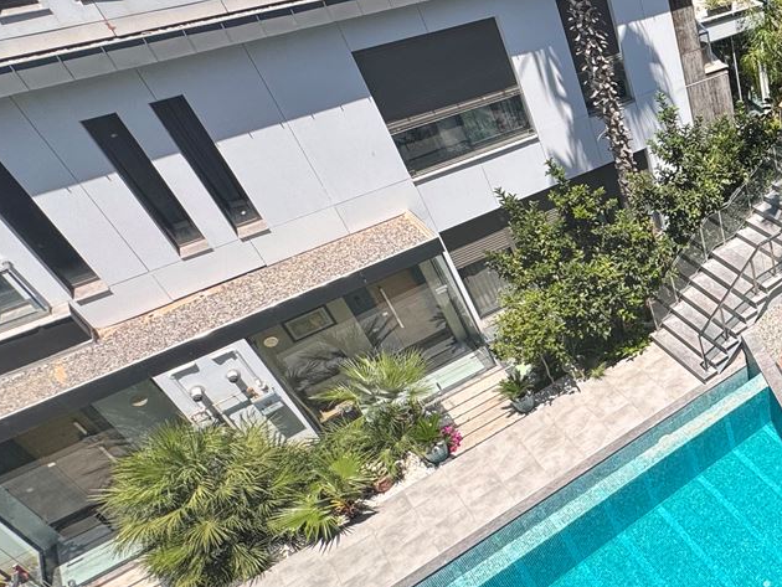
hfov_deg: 42.8
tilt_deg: -35.8
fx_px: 723
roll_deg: +2.5
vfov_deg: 44.1
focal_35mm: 32
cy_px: 263
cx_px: 883
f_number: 2.2
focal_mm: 2.22
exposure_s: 1/1323
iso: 50
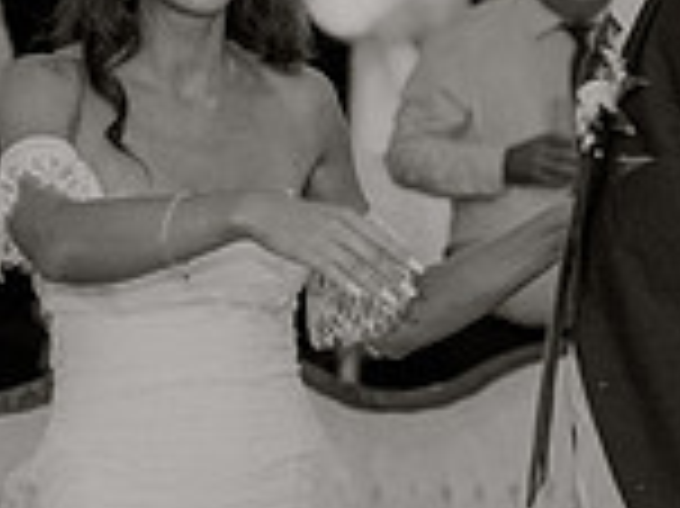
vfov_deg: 5.4
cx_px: 198
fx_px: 5437
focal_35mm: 277
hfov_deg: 7.2
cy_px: 144
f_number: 2.8
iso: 2500
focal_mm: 70
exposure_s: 1/200
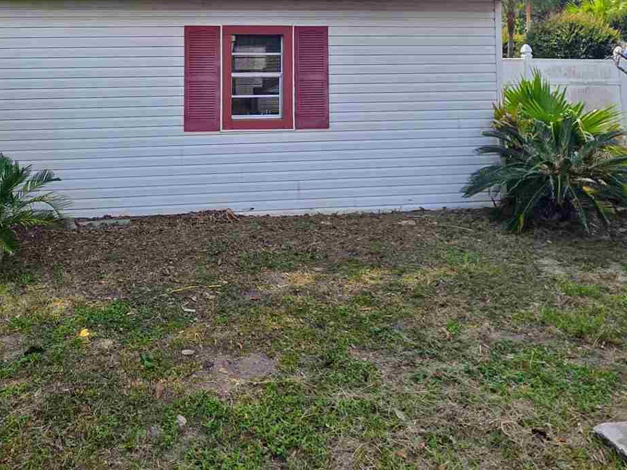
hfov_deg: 61.5
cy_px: 55
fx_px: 525
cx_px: 283
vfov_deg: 44.3
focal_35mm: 29
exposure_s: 1/1258
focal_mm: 2.2
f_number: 1.9
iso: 40
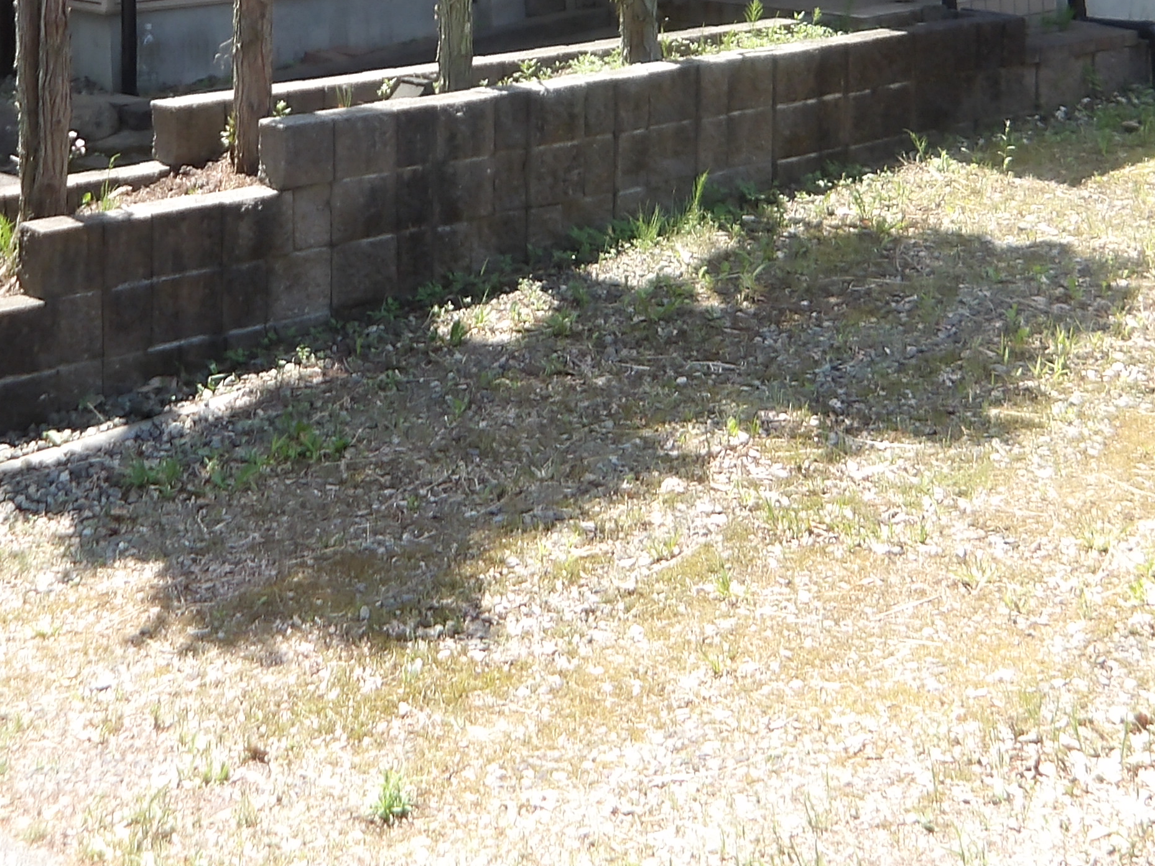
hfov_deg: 29.0
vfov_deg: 20.5
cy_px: -181
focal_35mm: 67
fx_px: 2236
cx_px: 522
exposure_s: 1/377
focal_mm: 4.9
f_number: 3
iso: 100
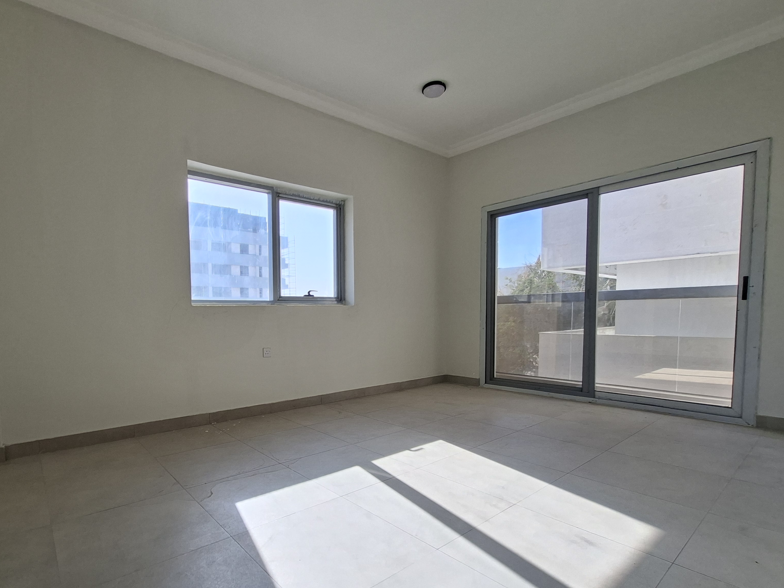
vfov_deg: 74.3
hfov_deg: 90.2
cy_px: 338
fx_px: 385
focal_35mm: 17
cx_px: 325
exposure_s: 1/100
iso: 40
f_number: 2.2
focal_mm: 1.74
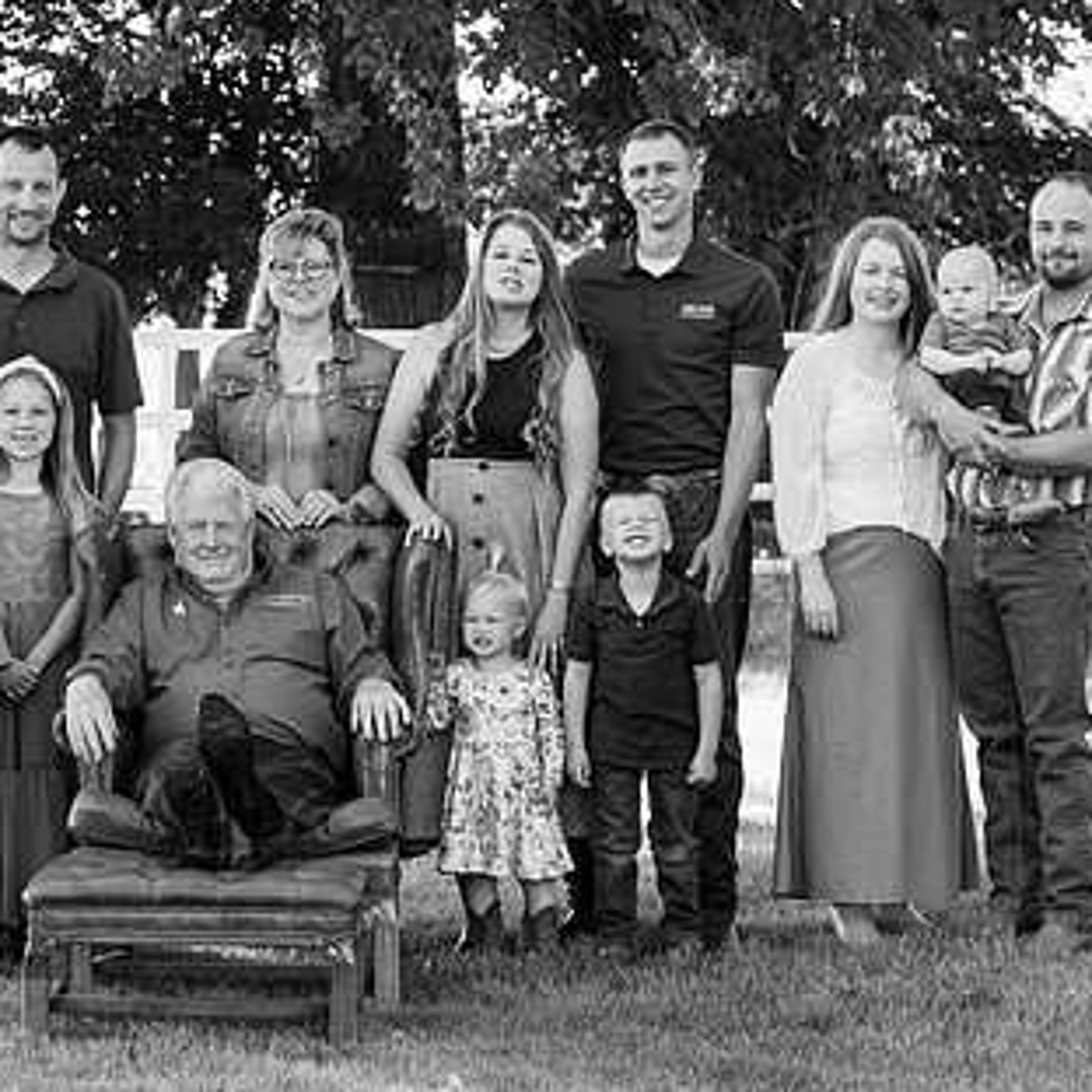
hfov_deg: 11.0
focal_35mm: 158
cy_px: 467
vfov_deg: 11.1
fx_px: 5639
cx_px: 364
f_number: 6.3
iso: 800
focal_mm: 100
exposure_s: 1/320
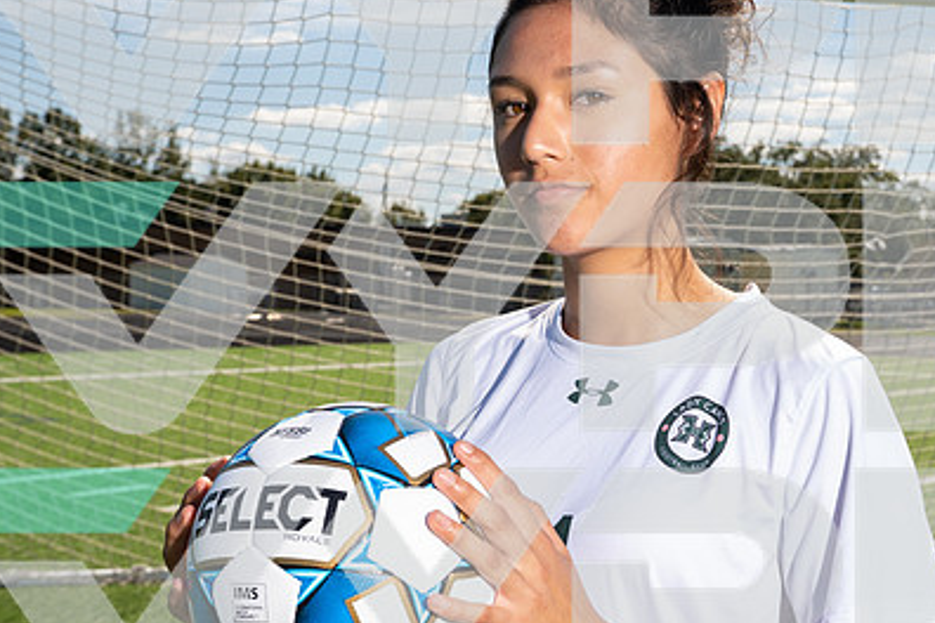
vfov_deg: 22.6
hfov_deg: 33.3
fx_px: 1558
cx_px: 534
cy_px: 308
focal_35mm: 60
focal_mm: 41
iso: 100
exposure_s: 1/250
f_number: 8
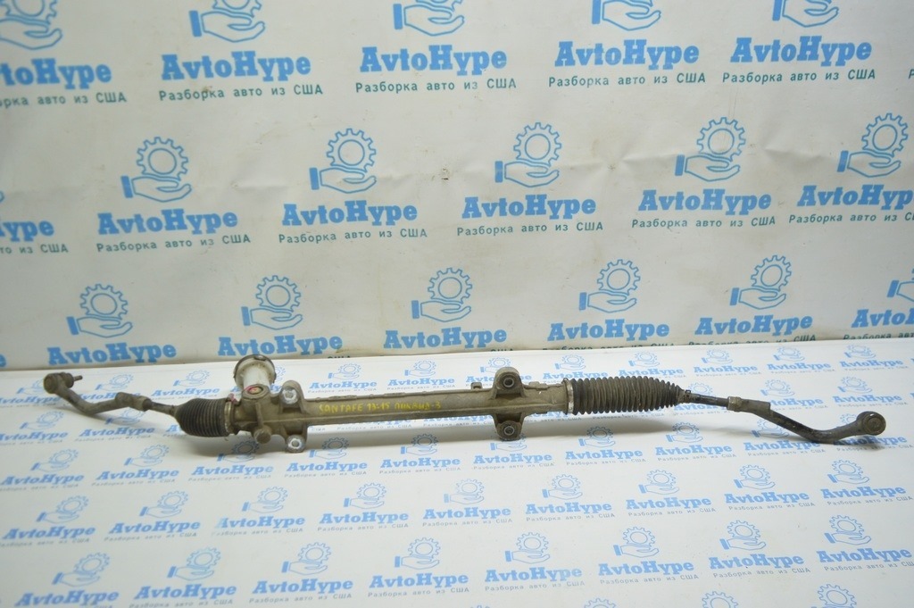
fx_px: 685
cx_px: 457
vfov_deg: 47.9
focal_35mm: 27
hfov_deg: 67.4
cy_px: 304
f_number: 3.5
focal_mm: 18
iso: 400
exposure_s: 1/60
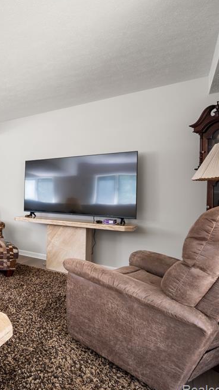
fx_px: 237
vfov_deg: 78.7
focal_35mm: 23
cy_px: 196
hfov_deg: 35.1
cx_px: -63
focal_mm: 14
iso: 100
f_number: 11
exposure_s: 2.5
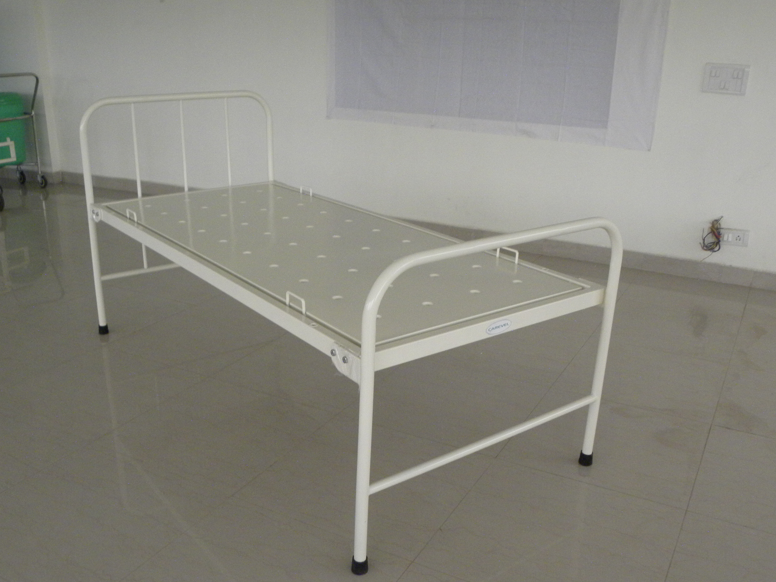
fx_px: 785
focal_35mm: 35
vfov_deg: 40.7
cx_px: 370
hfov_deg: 52.6
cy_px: 309
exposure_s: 1/70.1
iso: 356
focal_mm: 5.2
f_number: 2.8
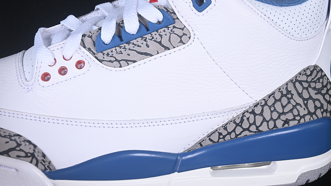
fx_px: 693
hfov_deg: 26.9
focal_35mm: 79
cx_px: 166
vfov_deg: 15.3
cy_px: 84
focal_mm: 50
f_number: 7.1
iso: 160
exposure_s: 1/80
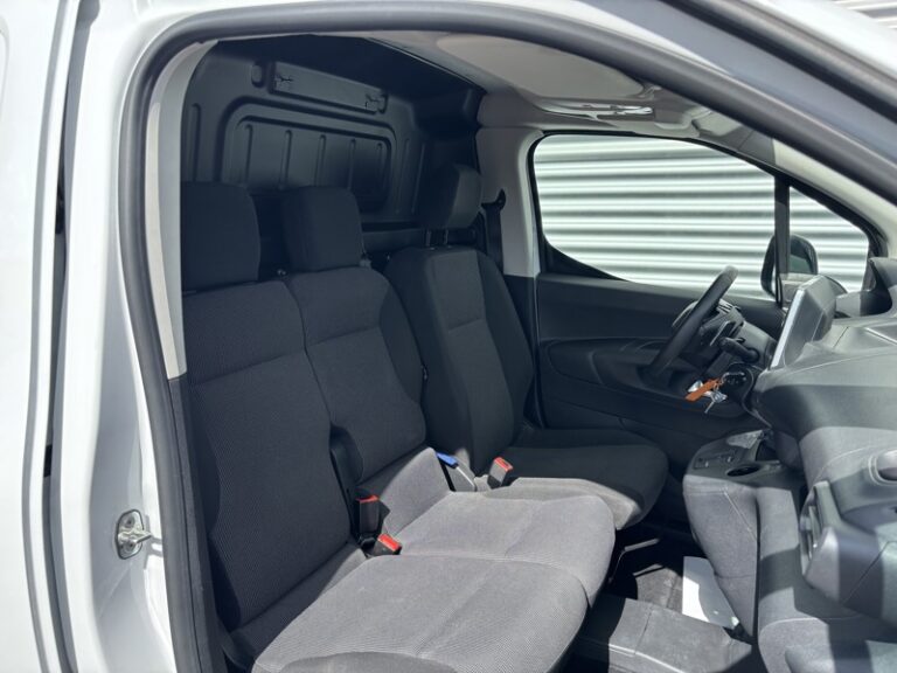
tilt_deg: -10.4
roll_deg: +0.2
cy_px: 336
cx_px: 448
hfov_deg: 67.3
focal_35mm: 26
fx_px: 674
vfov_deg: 53.1
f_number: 1.6
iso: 50
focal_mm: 5.96
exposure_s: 1/935
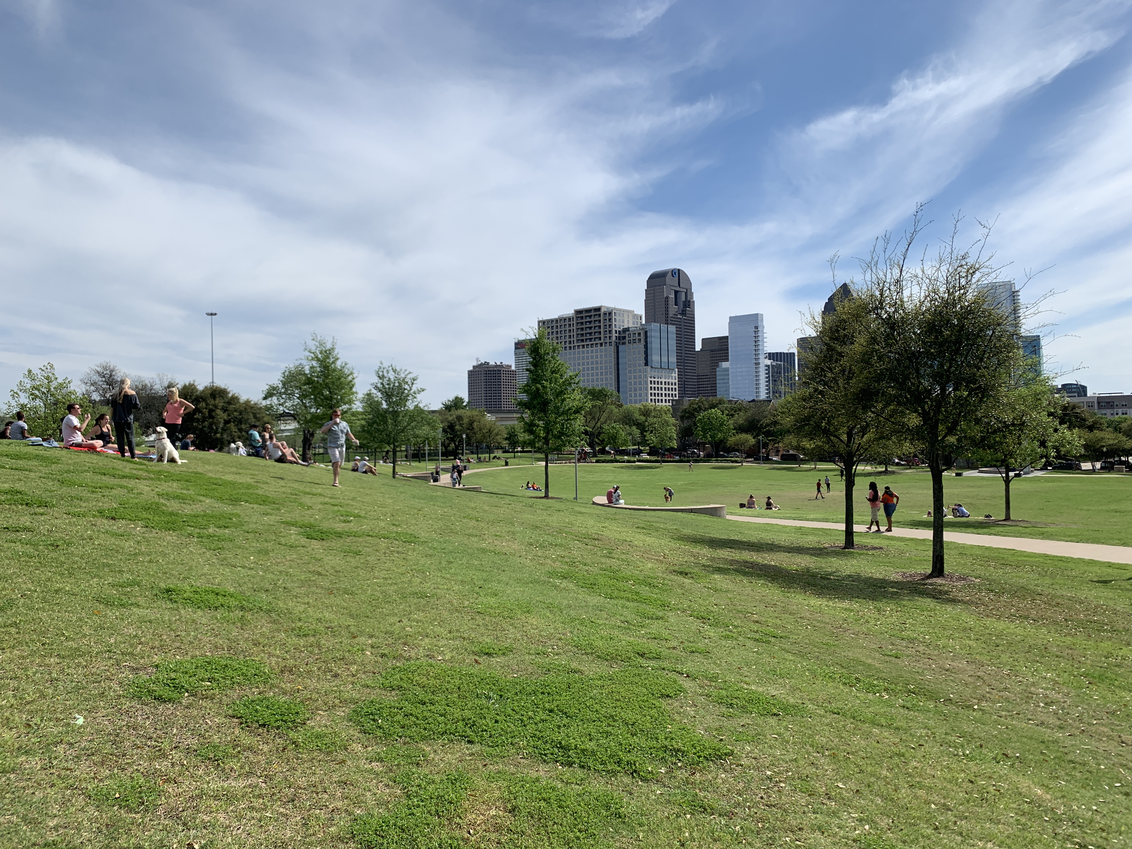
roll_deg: +0.3
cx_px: 566
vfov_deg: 53.1
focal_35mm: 26
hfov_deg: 67.3
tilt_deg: +3.1
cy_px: 424
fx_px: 850
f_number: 1.8
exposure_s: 1/4098
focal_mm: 4.25
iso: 25
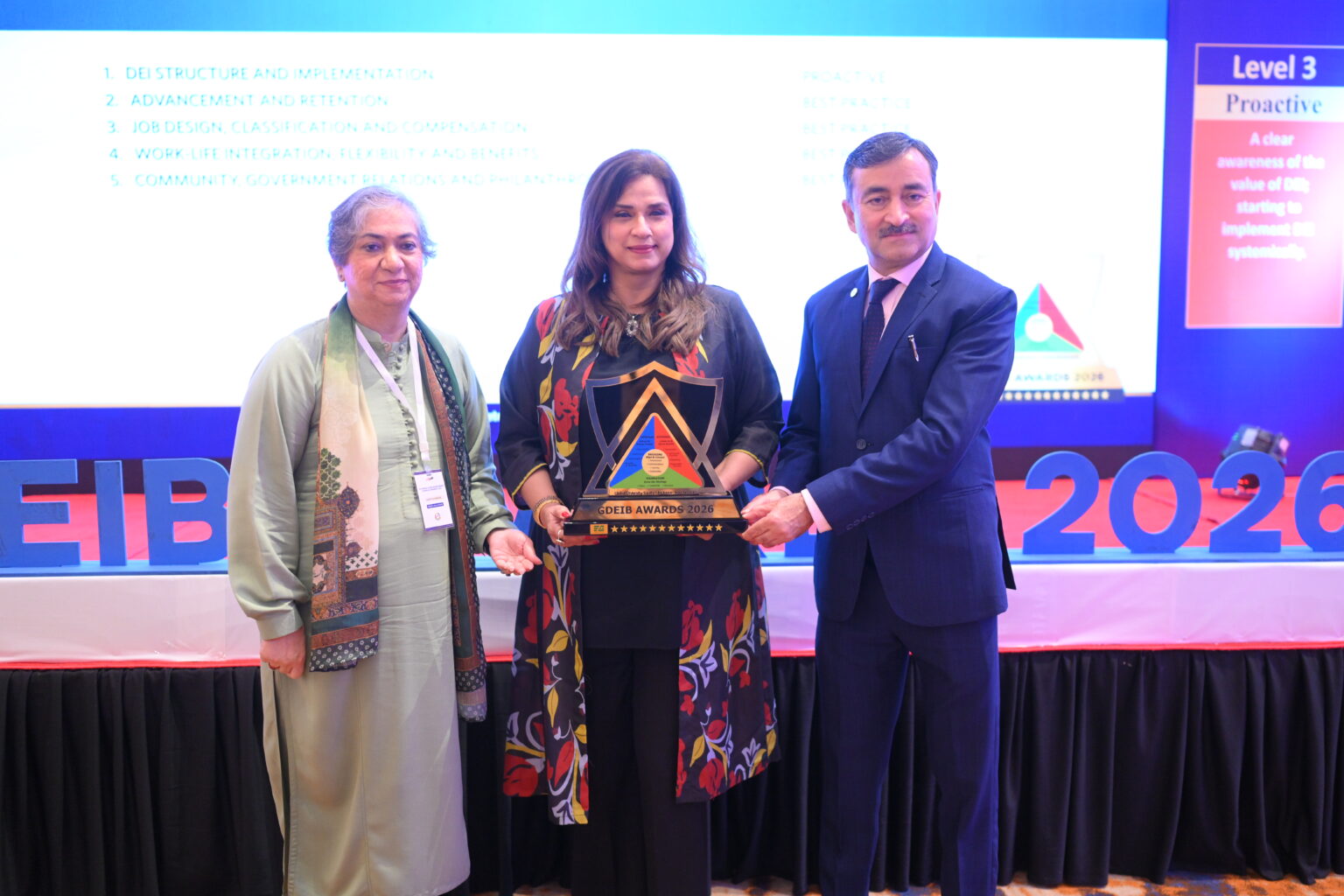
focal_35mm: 35
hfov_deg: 54.4
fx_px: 1307
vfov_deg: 37.9
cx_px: 672
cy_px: 448
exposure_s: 1/80
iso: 2000
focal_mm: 35
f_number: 2
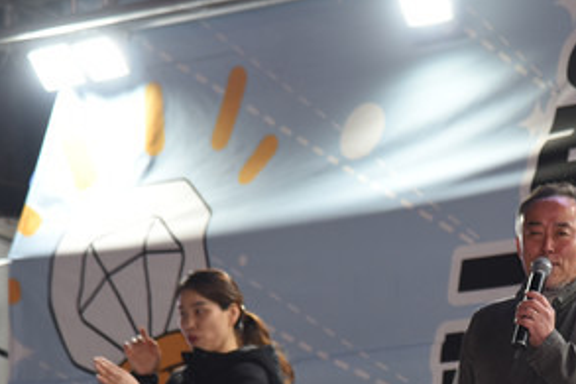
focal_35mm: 246
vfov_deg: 5.6
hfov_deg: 8.4
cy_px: 376
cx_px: 503
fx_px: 3934
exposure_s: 1/100
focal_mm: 120
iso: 800
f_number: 4
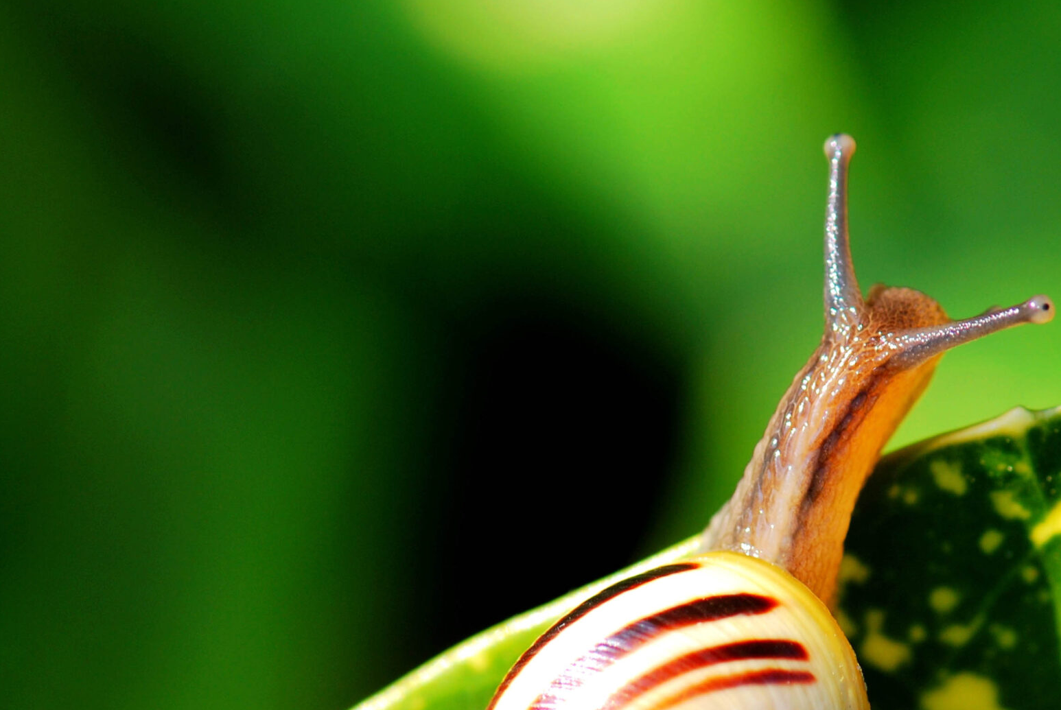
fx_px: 7697
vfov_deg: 5.3
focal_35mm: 261
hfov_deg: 7.9
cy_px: 525
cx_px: 734
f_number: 8
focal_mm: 105
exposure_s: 1/200
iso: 200
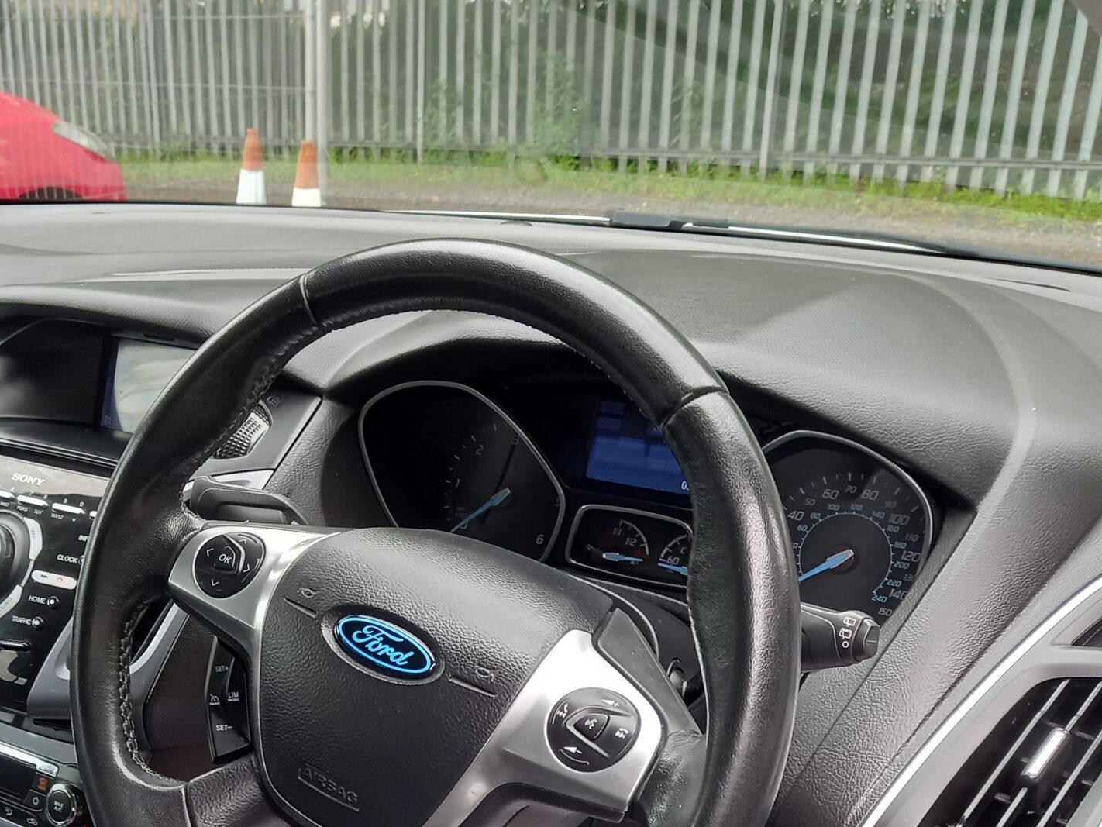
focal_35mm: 45
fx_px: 1433
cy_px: 668
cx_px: 315
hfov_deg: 41.2
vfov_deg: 31.3
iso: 100
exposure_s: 1/60
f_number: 2
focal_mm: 4.6
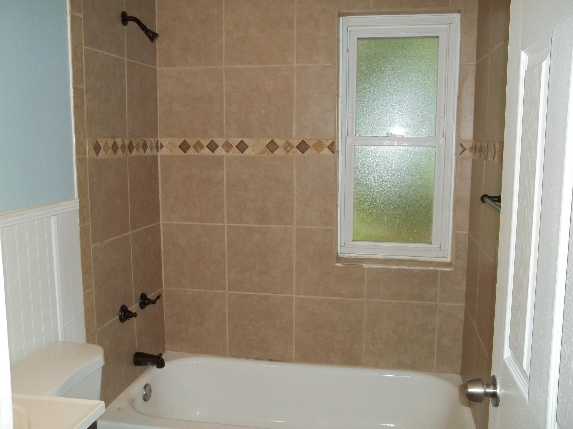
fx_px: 546
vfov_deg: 42.9
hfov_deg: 55.4
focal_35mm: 33
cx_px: 286
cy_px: 214
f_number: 3.3
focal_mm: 5.9
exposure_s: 1/30
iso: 160
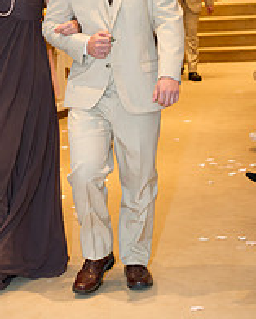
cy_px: 73
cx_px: 84
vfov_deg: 17.0
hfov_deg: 13.7
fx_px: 1060
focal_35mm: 112
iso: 1600
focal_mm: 52
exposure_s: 1/125
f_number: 4.5
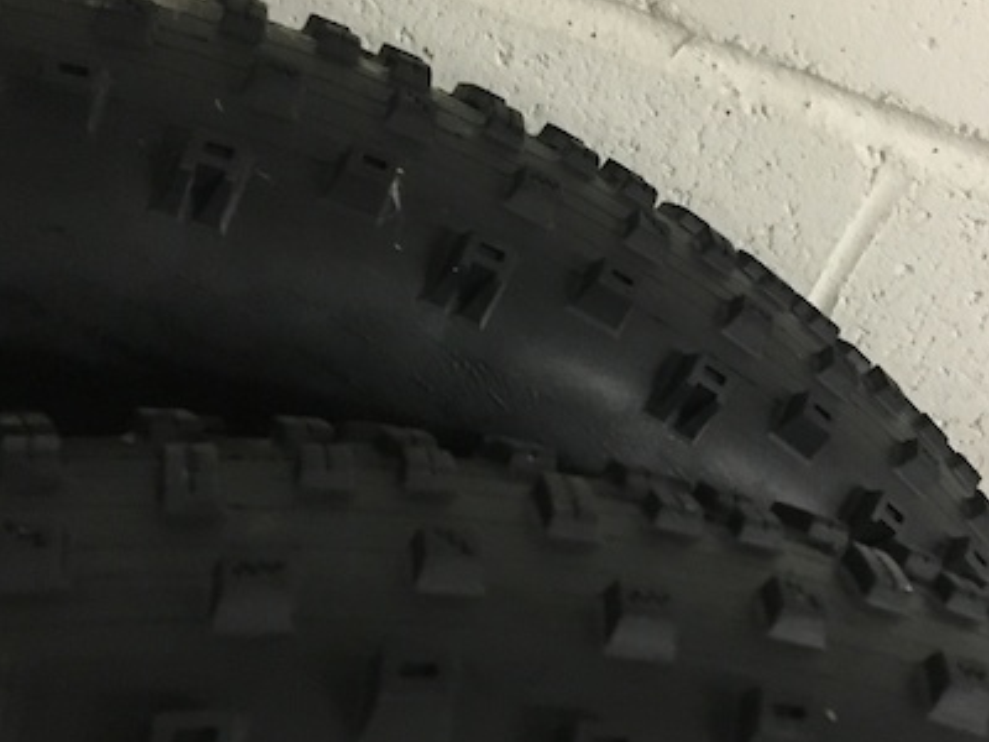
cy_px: 406
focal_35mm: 58
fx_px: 1657
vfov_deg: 25.2
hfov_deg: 33.2
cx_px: 544
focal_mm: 4.15
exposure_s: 1/15
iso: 320
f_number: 2.2
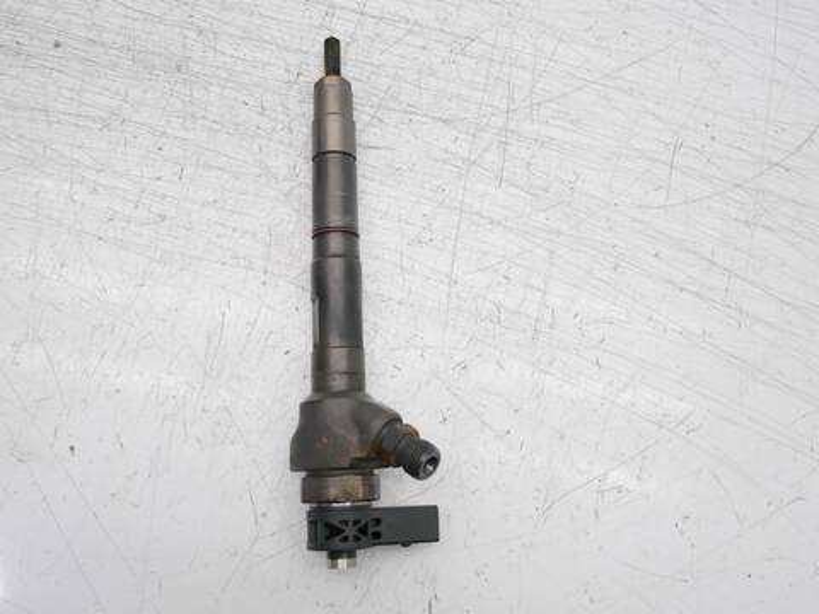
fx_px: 804
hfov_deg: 54.0
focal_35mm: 34
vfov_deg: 41.8
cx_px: 410
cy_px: 307
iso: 200
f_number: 4
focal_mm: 17
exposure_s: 1/125
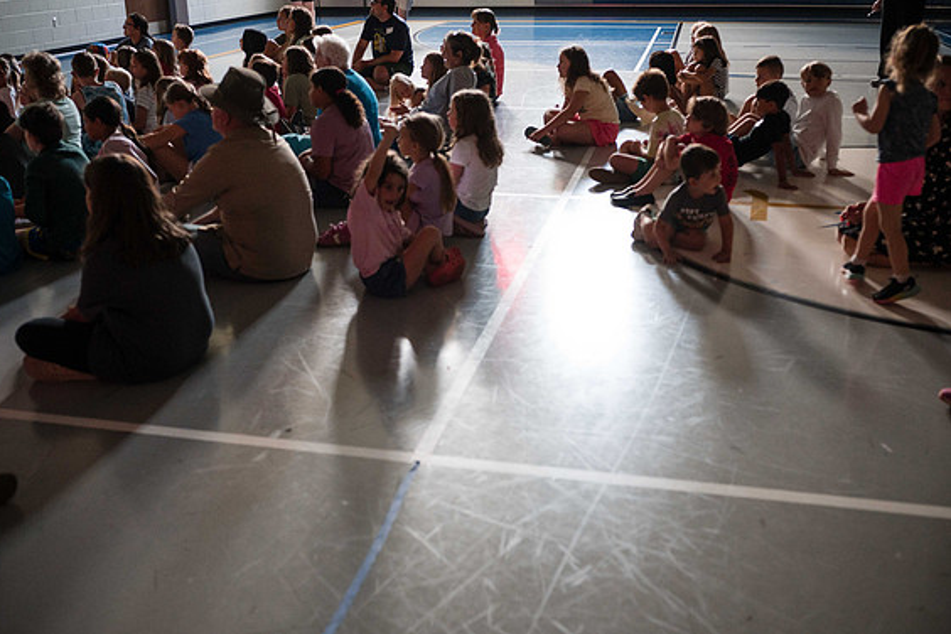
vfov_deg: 35.1
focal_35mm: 38
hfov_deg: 50.7
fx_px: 1004
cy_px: 311
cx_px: 459
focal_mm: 35
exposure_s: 1/125
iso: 2200
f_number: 2.8
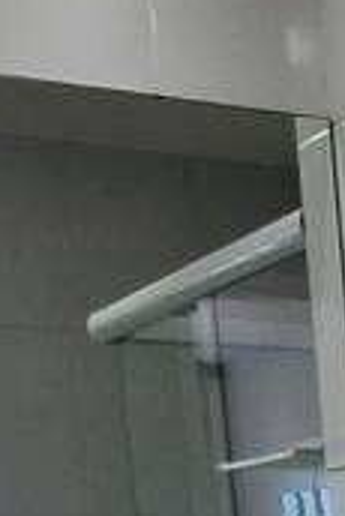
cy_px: 861
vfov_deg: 16.0
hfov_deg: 10.2
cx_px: 879
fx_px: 1621
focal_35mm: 113
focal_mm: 1.74
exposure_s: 1/194
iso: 50
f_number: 2.2
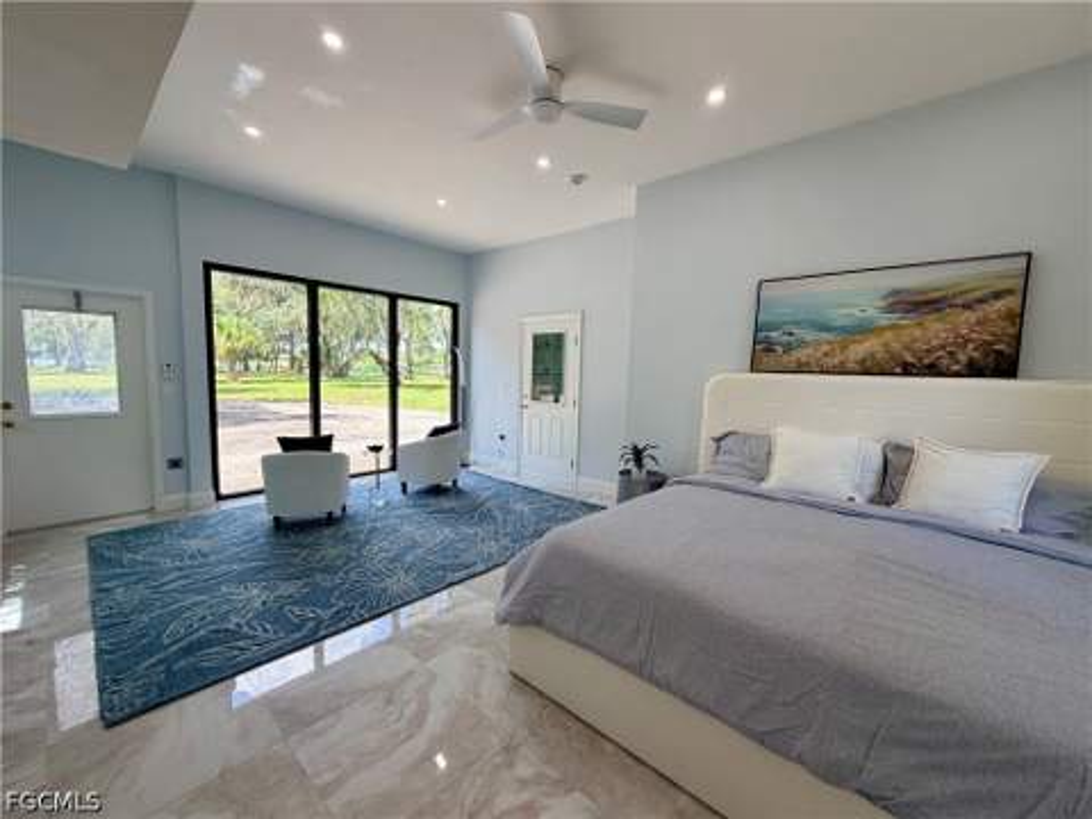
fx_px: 442
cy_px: 410
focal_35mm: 14
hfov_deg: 102.1
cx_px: 546
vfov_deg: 85.7
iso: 80
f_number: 2.2
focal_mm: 2.22
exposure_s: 1/120
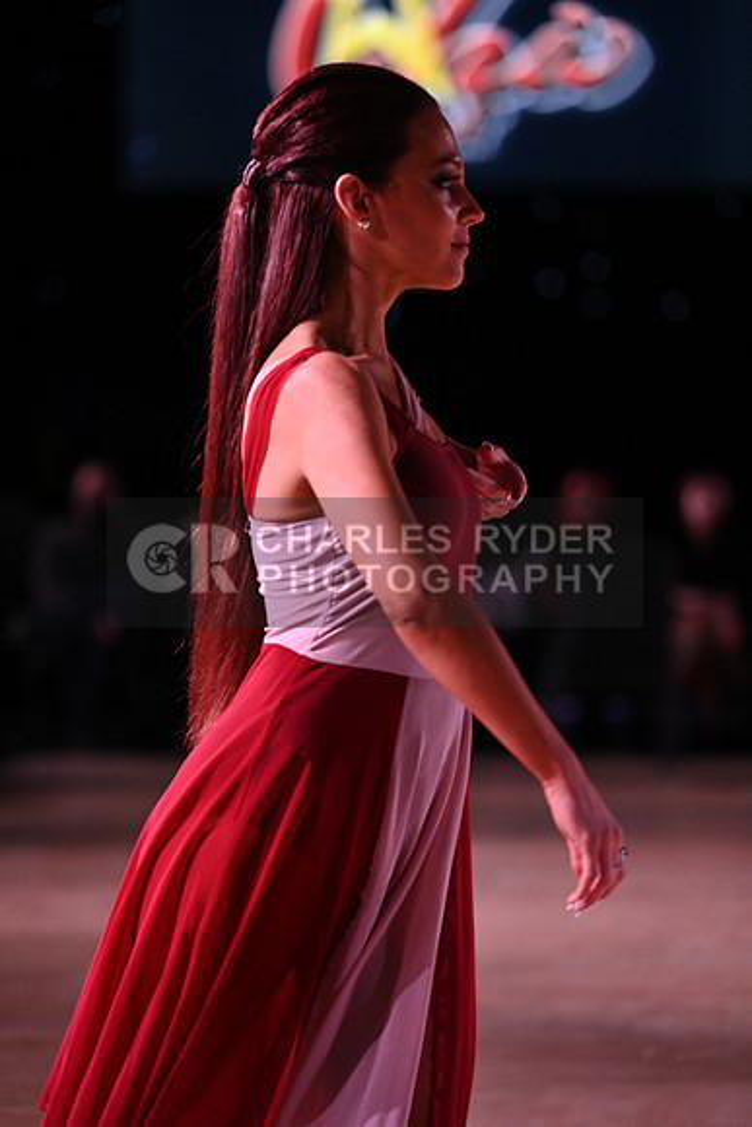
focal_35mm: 220
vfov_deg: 9.4
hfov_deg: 6.2
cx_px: 376
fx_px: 6889
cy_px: 564
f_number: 5
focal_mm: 220
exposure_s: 1/320
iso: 3200
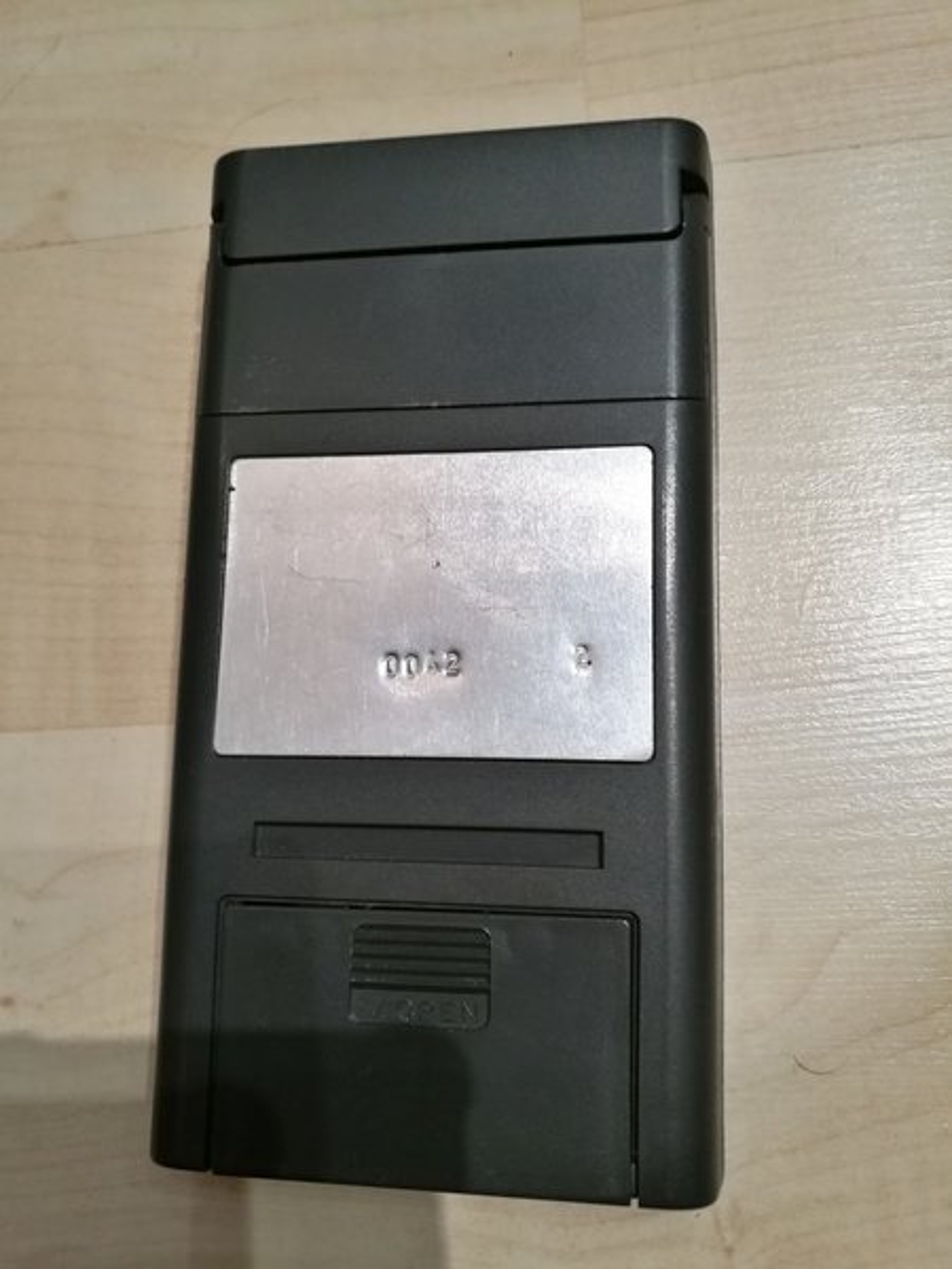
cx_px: 476
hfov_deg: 51.4
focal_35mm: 27
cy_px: 634
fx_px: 990
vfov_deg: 65.3
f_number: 2.2
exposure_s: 1/33.3
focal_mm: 4.5
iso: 250
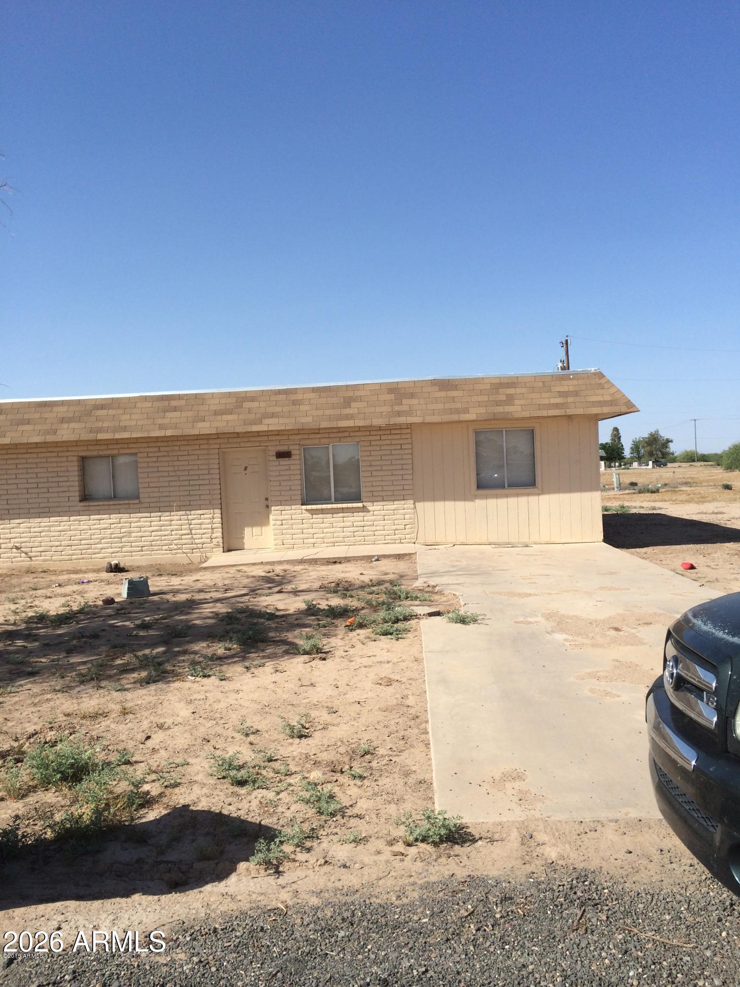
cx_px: 370
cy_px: 494
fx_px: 855
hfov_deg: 46.8
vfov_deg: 60.0
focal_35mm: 30
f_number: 2.2
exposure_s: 1/2740
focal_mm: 4.12
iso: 32
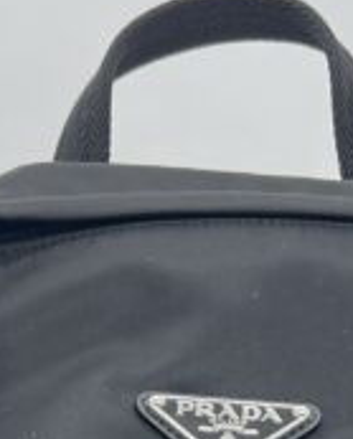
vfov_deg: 12.0
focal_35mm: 150
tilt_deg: -13.3
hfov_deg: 10.3
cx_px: 221
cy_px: 736
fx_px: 1954
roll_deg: +0.1
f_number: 1.5
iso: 32
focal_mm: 5.7
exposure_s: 1/107
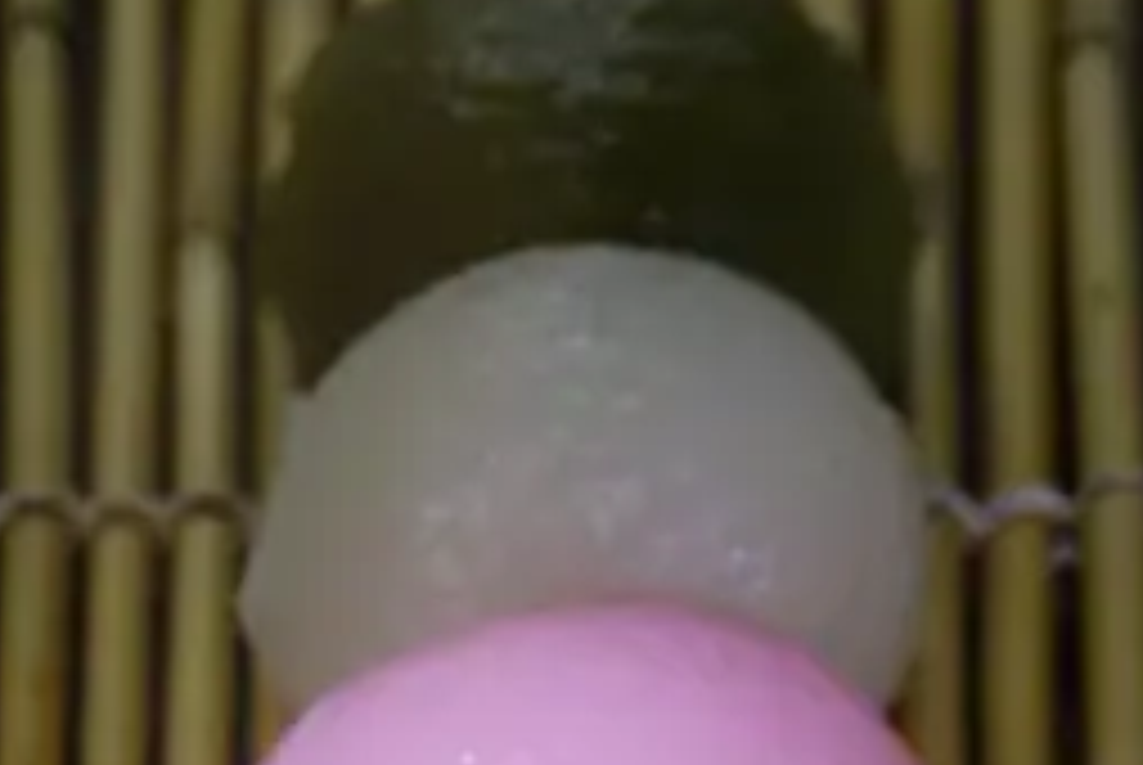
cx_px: 1125
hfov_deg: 2.4
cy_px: 1570
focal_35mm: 868
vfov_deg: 1.6
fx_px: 27590
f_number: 4
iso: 800
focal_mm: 67.46
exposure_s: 1/60
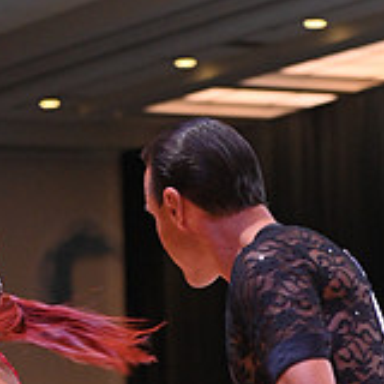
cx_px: 203
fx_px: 3163
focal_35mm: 252
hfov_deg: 6.9
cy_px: 636
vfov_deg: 6.8
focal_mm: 82
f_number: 4
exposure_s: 1/250
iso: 2000
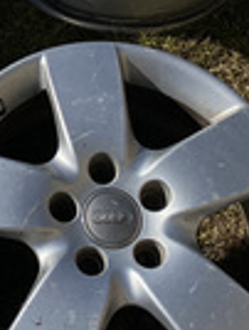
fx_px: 927
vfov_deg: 19.5
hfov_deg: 14.9
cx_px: -18
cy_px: -17
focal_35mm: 97
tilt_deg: -64.1
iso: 32
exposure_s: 1/6757
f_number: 1.8
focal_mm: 4.25
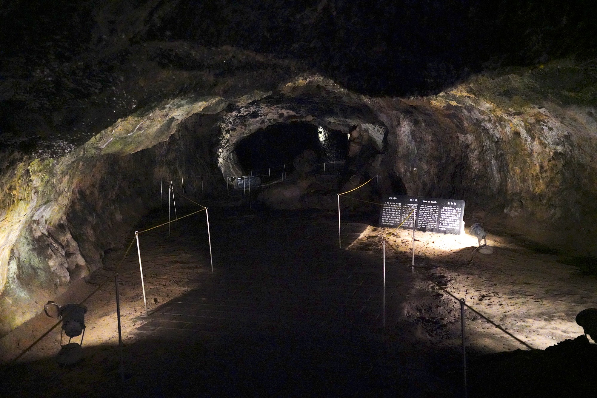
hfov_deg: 54.4
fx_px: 580
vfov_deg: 37.9
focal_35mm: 35
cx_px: 298
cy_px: 199
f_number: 3.5
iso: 25600
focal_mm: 35
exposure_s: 1/100
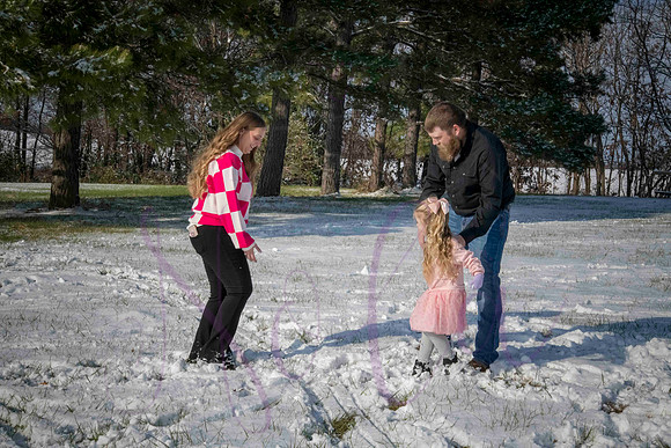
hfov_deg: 34.5
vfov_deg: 23.4
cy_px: 224
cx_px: 336
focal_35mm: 58
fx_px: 1081
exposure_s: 1/800
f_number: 22
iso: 800
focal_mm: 58
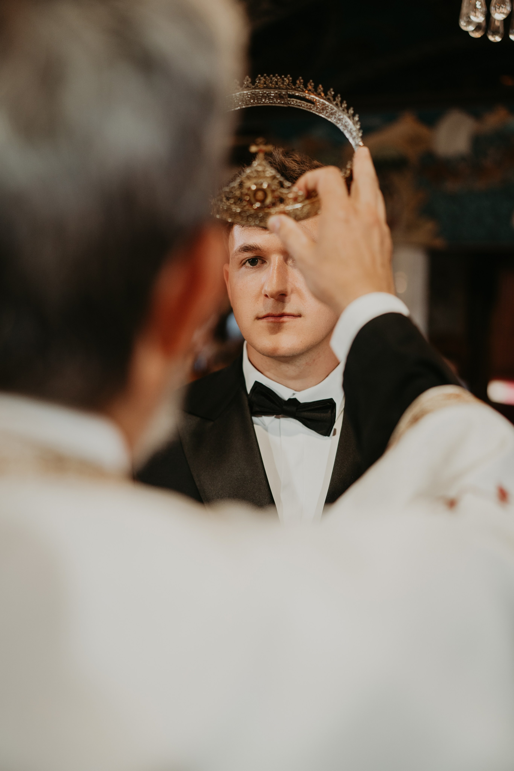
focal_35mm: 35
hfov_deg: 37.9
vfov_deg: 54.4
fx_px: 750
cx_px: 257
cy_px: 386
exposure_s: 1/400
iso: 640
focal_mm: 35
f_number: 1.6
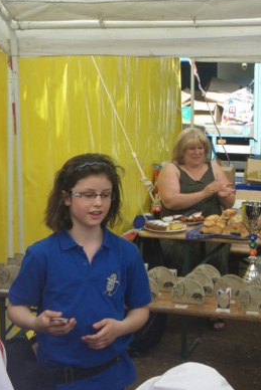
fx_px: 782
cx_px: 133
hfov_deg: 18.9
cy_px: 182
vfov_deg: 28.1
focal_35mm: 72
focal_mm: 7.5
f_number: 4.2
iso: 64
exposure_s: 1/160
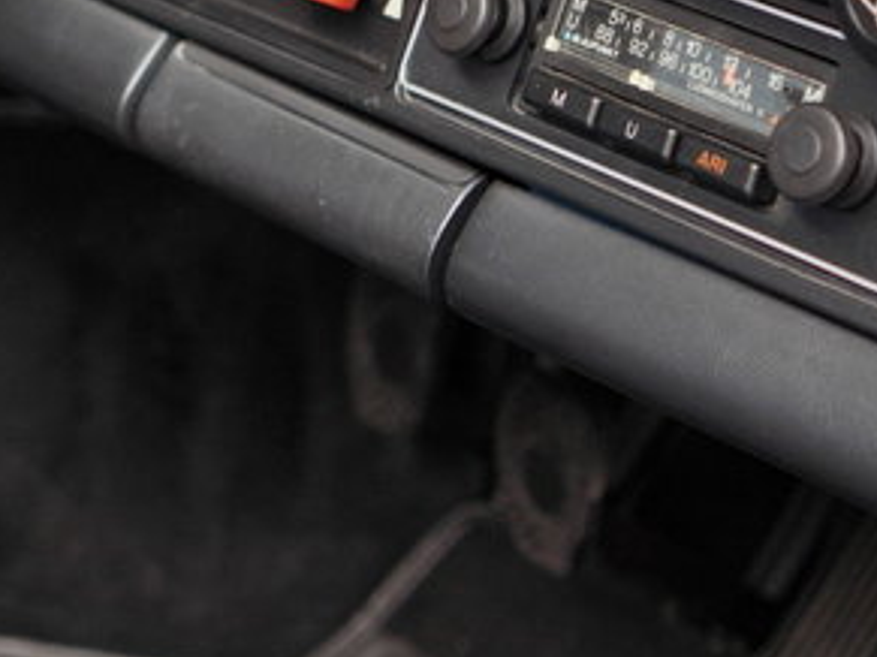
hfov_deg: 14.7
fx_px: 3375
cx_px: 222
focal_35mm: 133
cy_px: 160
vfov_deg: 11.1
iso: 320
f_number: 2.8
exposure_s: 1/1000
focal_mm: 35
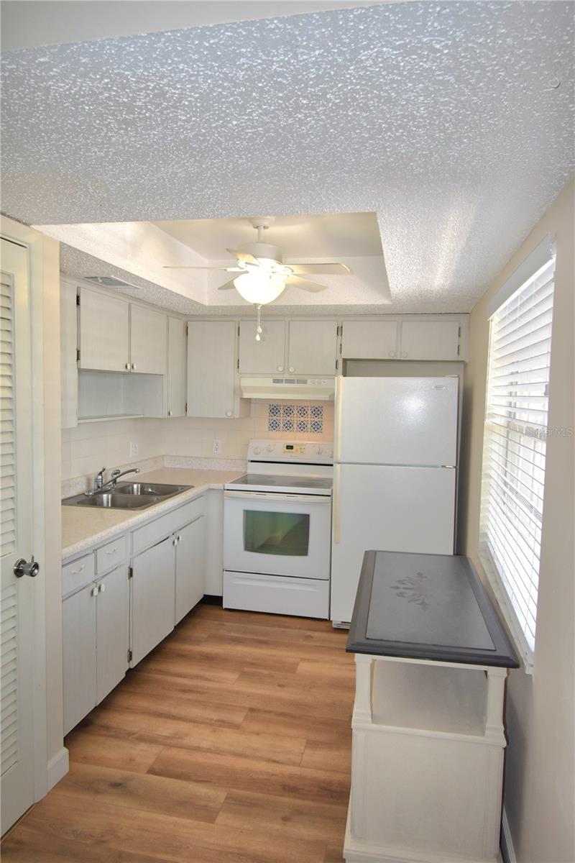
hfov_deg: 56.1
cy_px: 432
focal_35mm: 22
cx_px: 288
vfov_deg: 77.3
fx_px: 539
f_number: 5.6
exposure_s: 1/125
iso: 560
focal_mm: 15
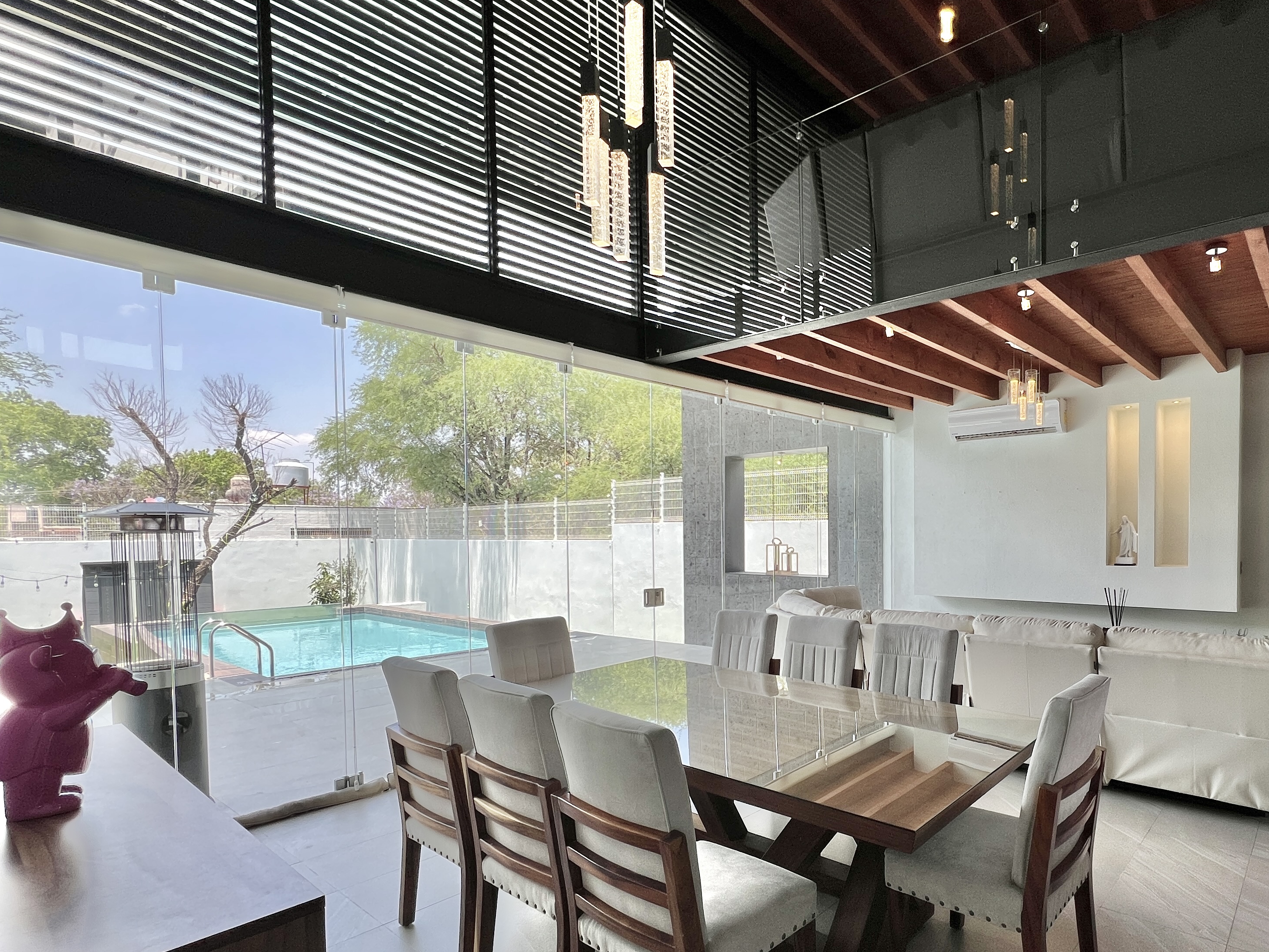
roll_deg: -0.2
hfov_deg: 85.6
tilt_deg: -2.2
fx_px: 660
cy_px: 563
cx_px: 812
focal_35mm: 18
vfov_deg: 71.0
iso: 32
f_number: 1.8
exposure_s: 1/287
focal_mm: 1.57
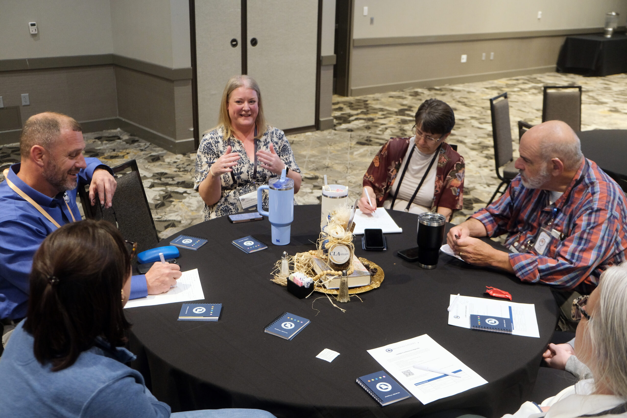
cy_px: 209
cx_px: 314
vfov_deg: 36.9
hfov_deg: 53.1
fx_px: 627
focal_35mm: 36
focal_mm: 24.3
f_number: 3.2
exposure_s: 1/60
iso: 1600
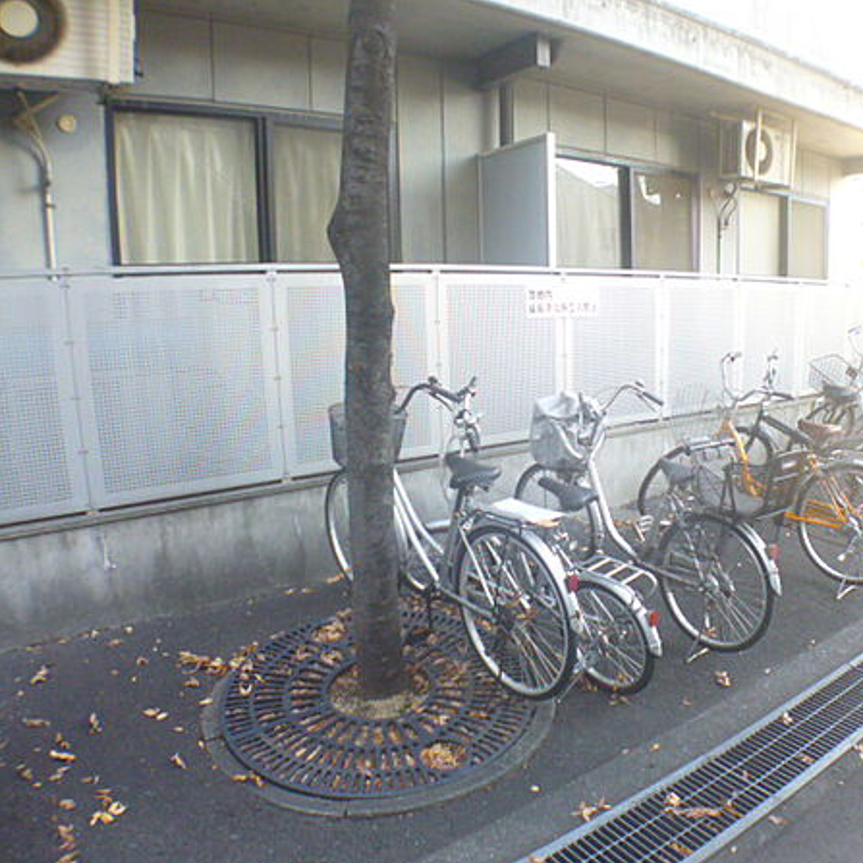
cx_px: 575
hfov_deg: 43.2
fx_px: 1072
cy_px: 431
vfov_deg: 43.9
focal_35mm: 38
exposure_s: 1/60
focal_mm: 5.7
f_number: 2.9
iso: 250
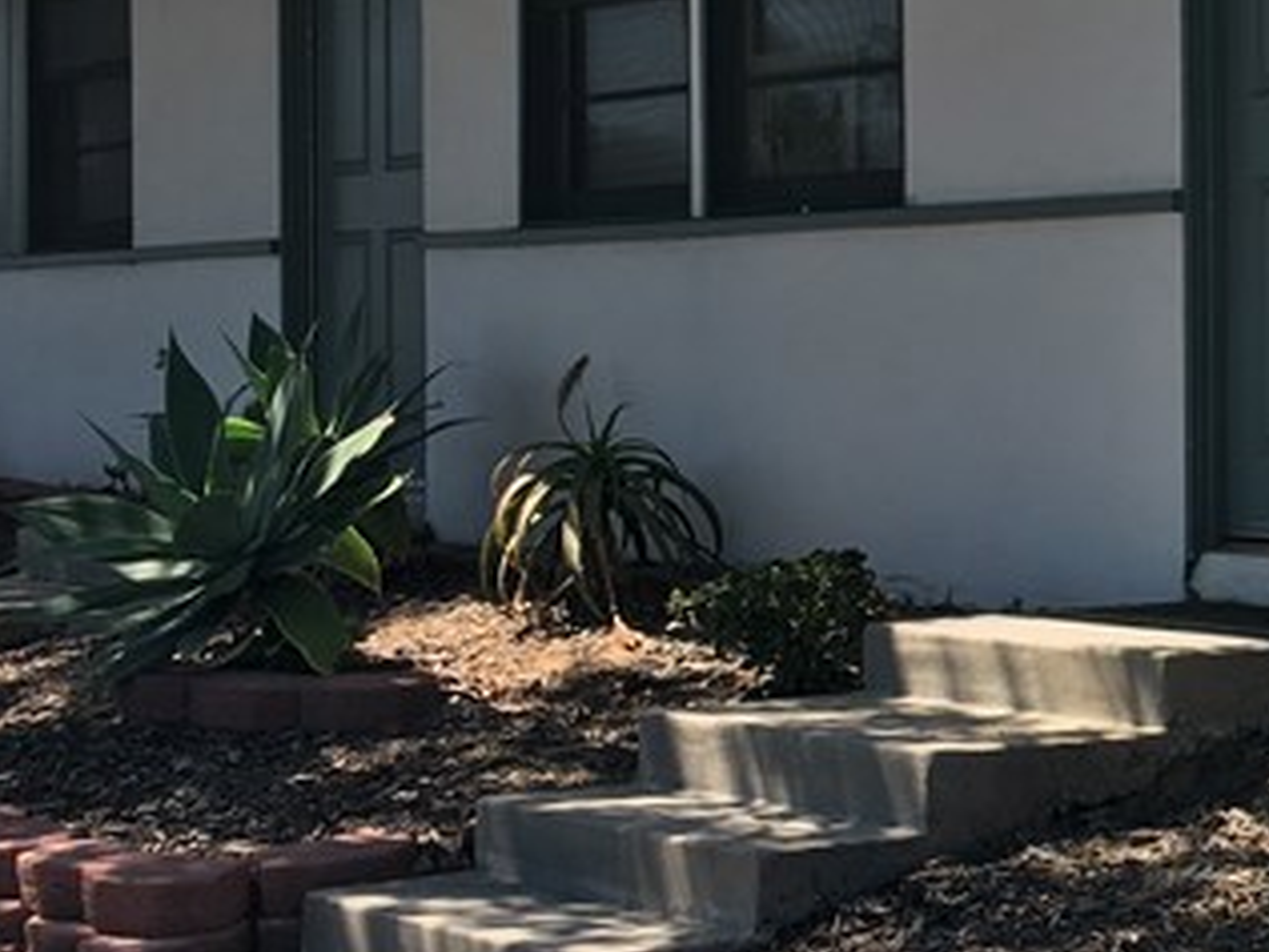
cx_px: 1426
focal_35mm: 94
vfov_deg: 15.7
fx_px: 3446
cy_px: 442
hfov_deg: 19.9
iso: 25
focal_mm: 4.15
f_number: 2.2
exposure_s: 1/651
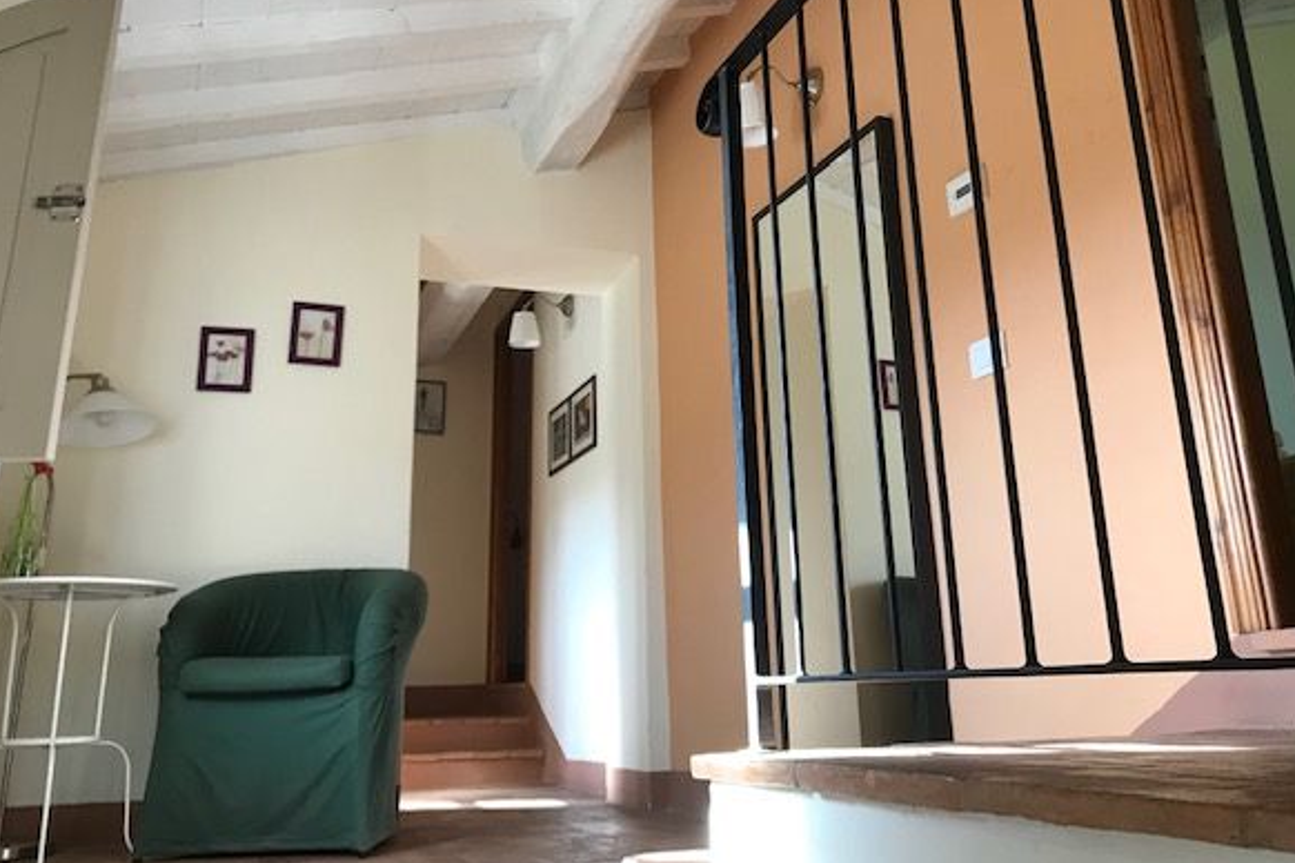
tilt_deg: +17.8
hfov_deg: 58.7
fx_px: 1151
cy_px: 340
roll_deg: +1.3
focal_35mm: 32
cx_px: 661
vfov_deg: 40.9
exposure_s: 1/25
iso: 32
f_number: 1.8
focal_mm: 3.99
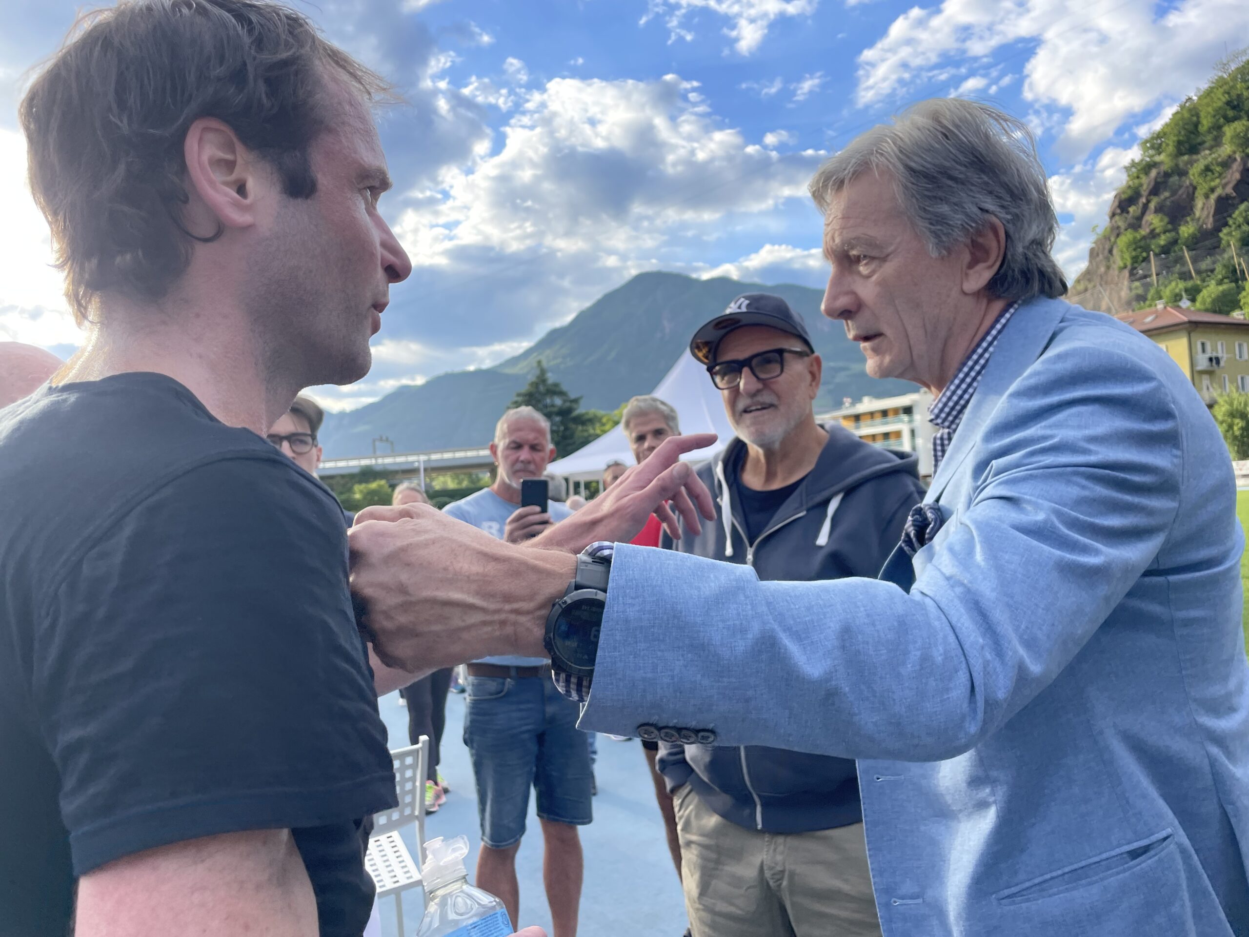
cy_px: 468
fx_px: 938
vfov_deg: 53.1
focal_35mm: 26
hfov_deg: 67.3
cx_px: 624
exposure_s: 1/711
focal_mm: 4.2
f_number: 1.6
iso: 32
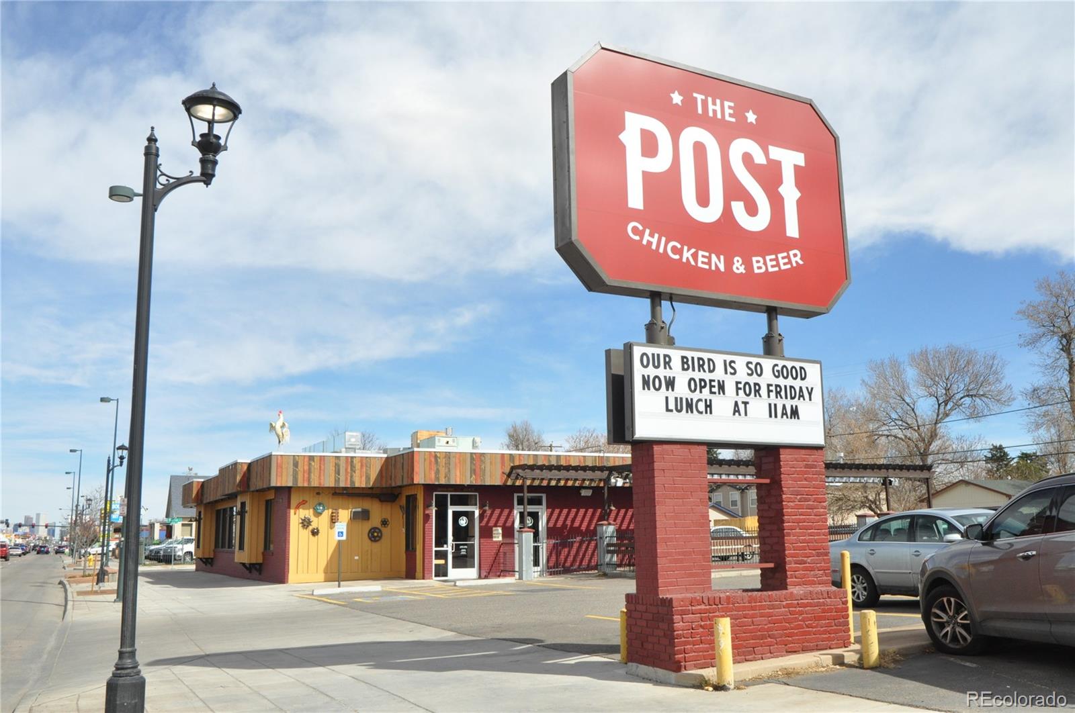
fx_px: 939
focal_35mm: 32
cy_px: 356
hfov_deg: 59.6
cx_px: 538
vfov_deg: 41.6
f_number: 14
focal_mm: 21
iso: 800
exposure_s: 1/800
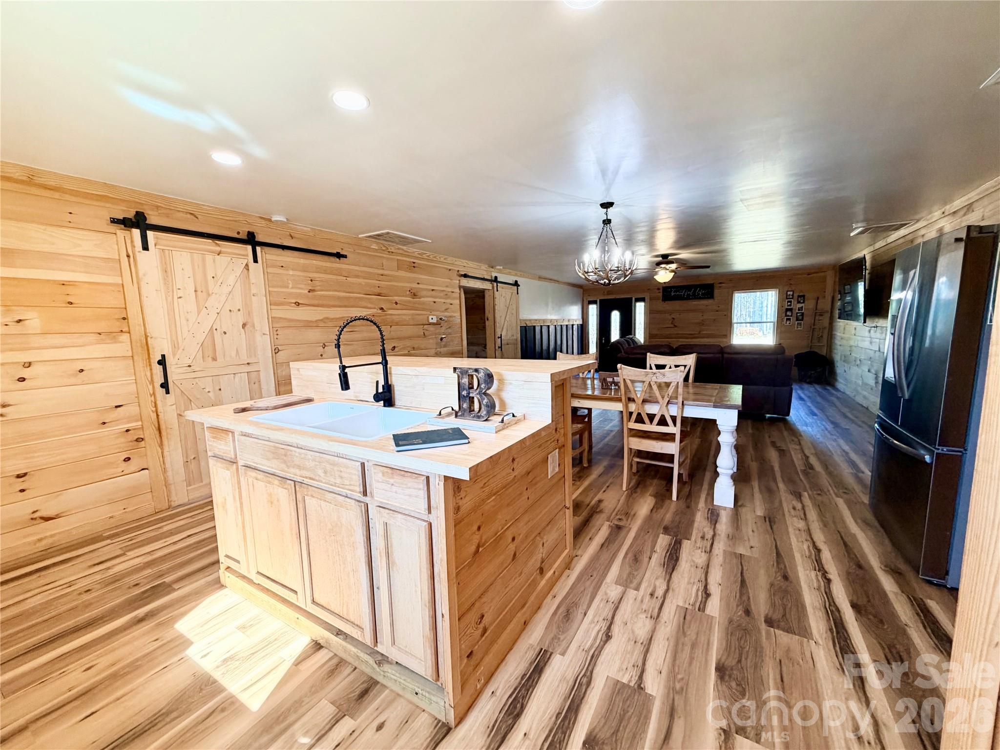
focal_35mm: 14
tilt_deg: -6.4
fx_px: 404
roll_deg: +1.9
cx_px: 500
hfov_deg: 102.1
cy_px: 375
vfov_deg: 85.7
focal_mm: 2.22
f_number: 2.2
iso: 200
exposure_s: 1/120
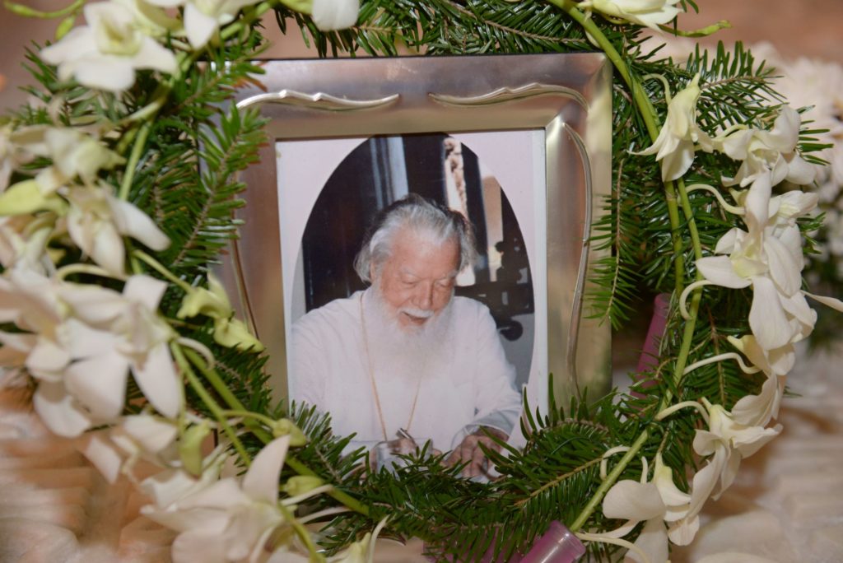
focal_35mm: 48
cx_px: 422
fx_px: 1125
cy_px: 282
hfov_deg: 41.1
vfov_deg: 28.1
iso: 2000
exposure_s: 1/125
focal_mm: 48
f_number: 3.2
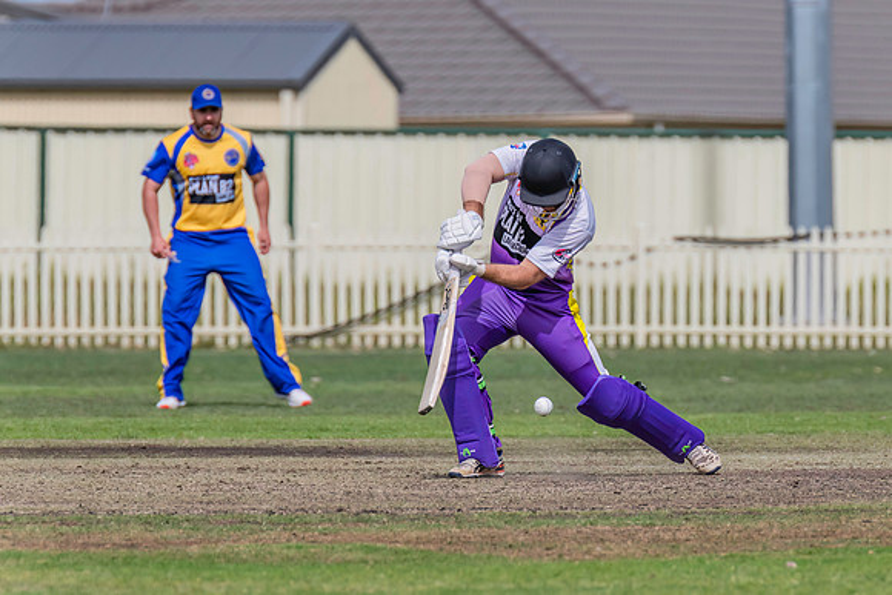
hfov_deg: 3.2
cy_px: 267
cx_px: 513
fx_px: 16003
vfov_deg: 2.1
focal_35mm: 646
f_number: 8
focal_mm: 550
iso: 800
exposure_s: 1/2500
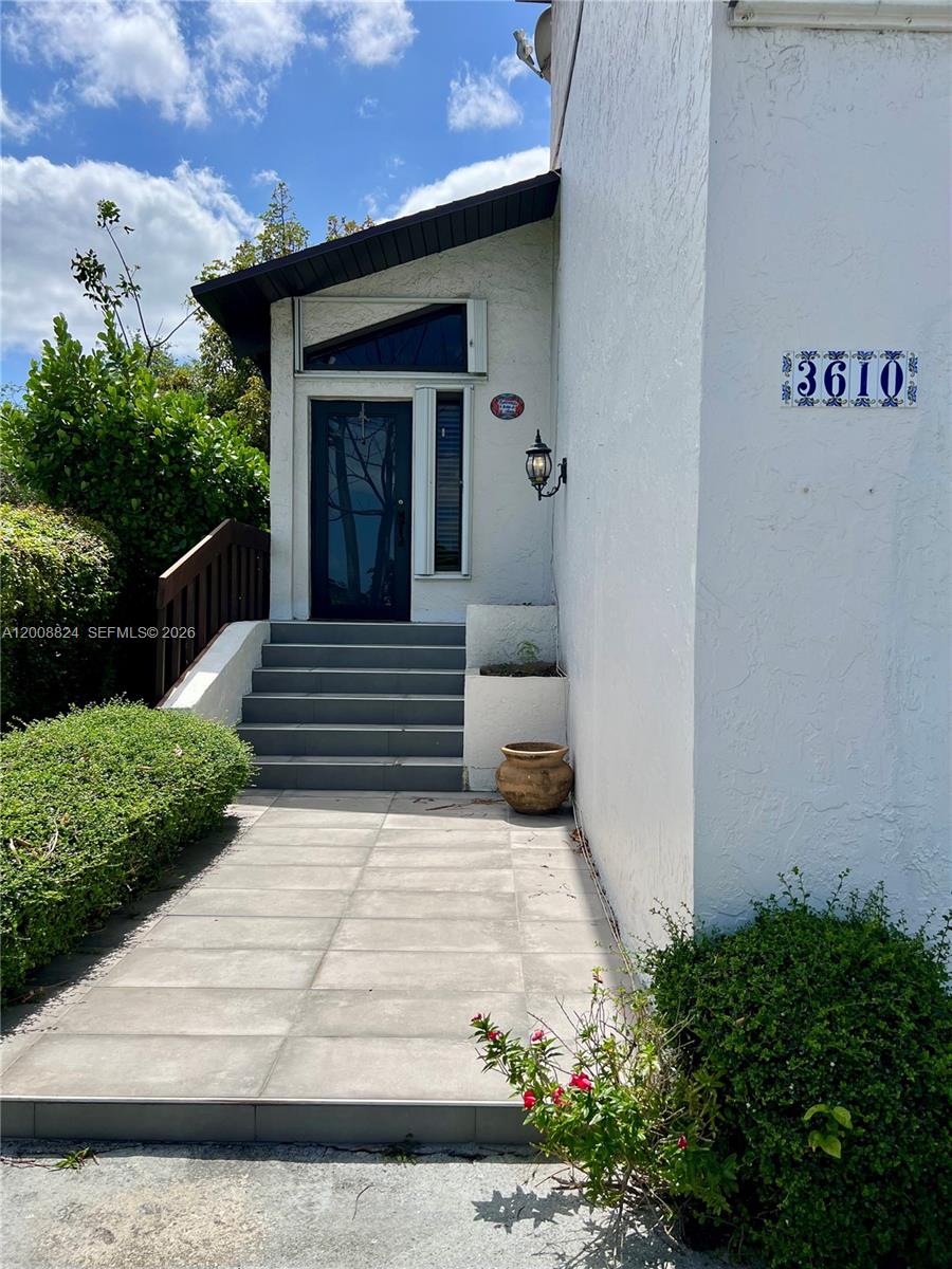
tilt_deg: -0.8
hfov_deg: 53.1
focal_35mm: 26
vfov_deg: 67.3
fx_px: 953
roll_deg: -1.1
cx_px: 476
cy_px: 634
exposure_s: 1/6579
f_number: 1.5
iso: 50
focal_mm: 5.7
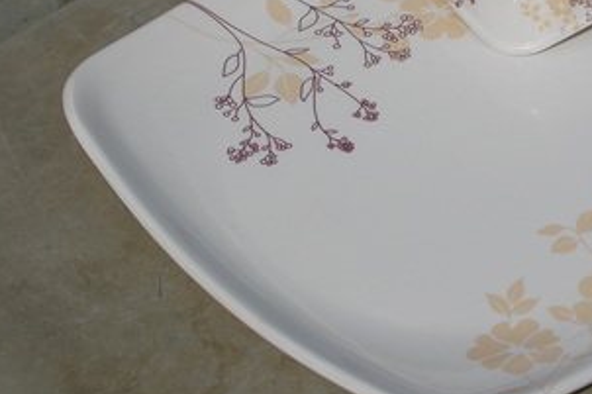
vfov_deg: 10.4
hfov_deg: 15.6
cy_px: 126
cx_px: 470
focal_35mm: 131
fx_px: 2153
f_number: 14.5
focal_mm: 13.5
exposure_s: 1/250
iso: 80
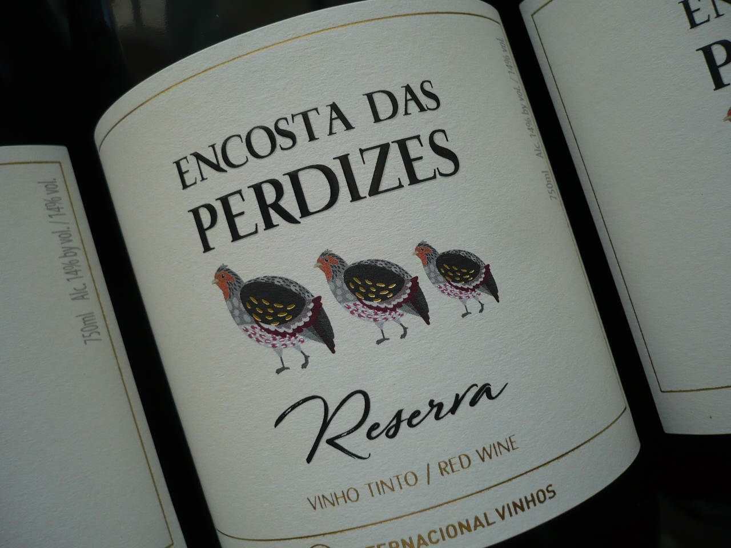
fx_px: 739
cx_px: 366
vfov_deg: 40.7
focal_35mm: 35
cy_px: 274
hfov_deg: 52.6
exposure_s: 1/200
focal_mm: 5.8
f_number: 2.8
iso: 100
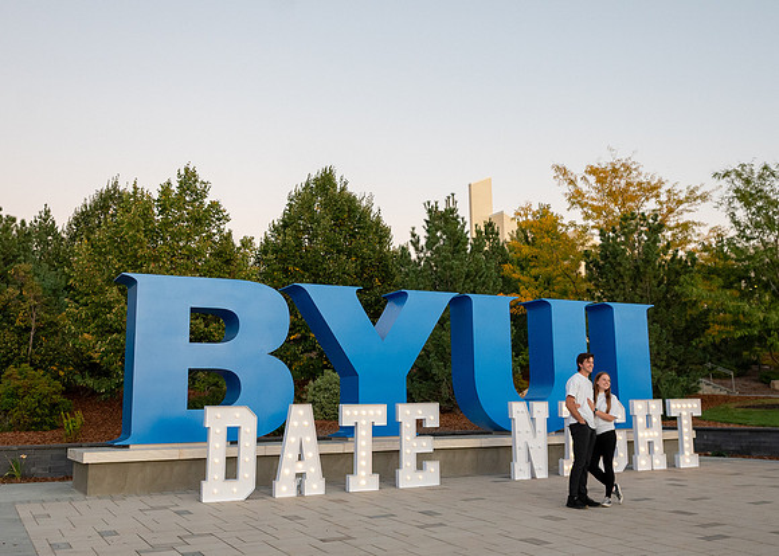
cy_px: 267
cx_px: 406
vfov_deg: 37.2
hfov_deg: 50.4
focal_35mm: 37
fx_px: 827
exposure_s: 1/400
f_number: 3.5
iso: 2000
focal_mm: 24
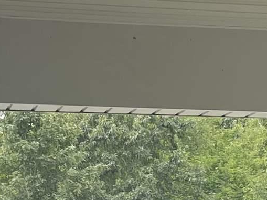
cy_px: 550
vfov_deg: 8.6
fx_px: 1164
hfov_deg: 13.1
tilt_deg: -12.6
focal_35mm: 151
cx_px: 183
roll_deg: -0.3
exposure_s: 1/145
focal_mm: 5.1
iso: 32
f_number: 1.6
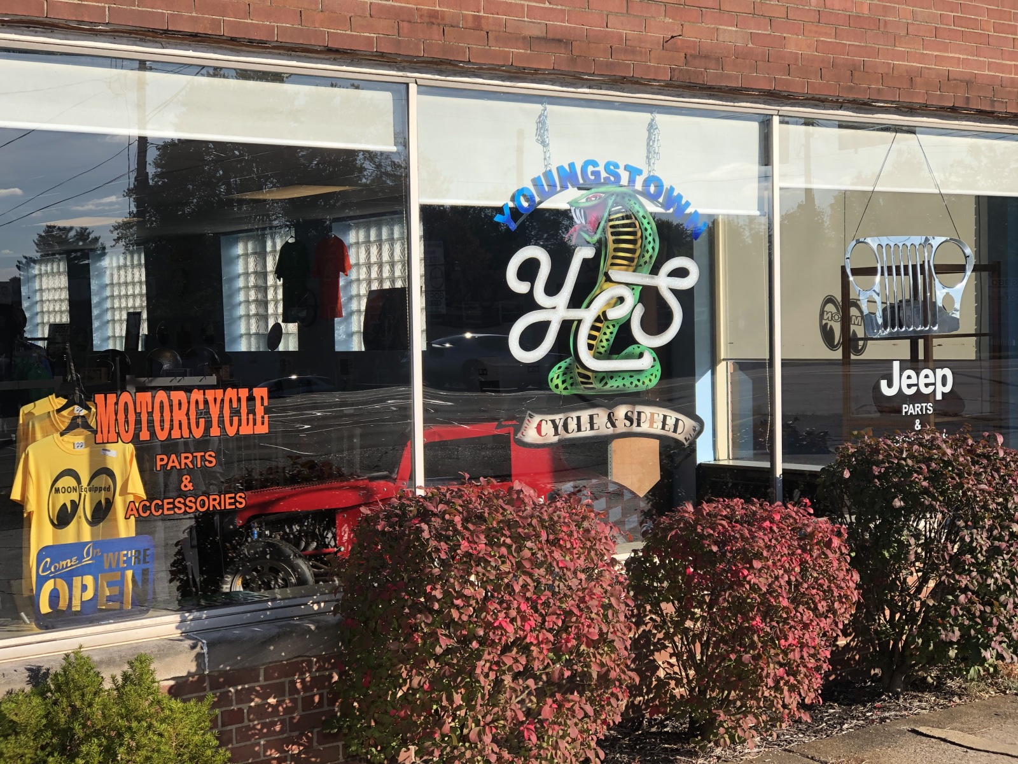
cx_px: 509
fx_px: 1676
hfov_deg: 33.8
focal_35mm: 57
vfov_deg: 25.7
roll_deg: +1.3
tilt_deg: -2.8
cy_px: 382
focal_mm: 6.6
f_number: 2.8
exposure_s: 1/666
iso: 20
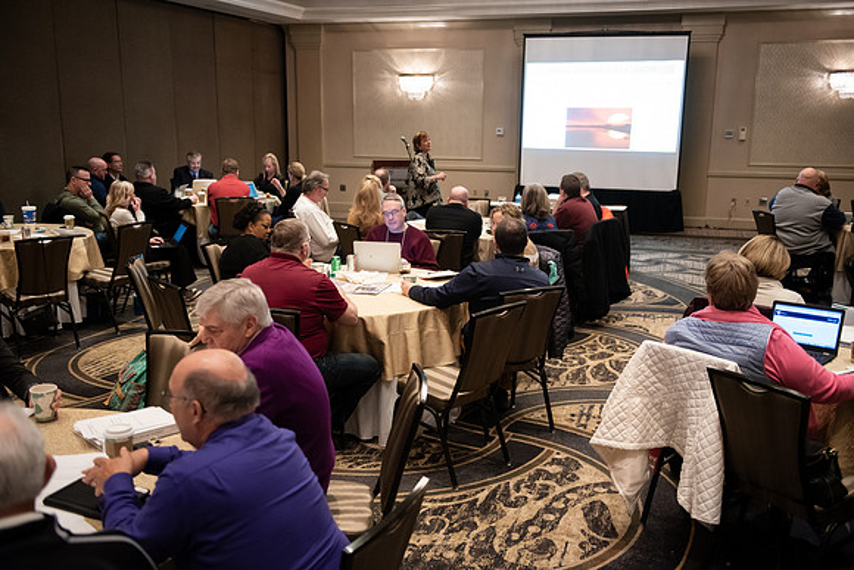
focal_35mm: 35
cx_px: 427
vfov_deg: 37.9
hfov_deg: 54.4
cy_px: 285
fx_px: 830
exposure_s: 1/160
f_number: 2.8
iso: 5000
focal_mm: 35
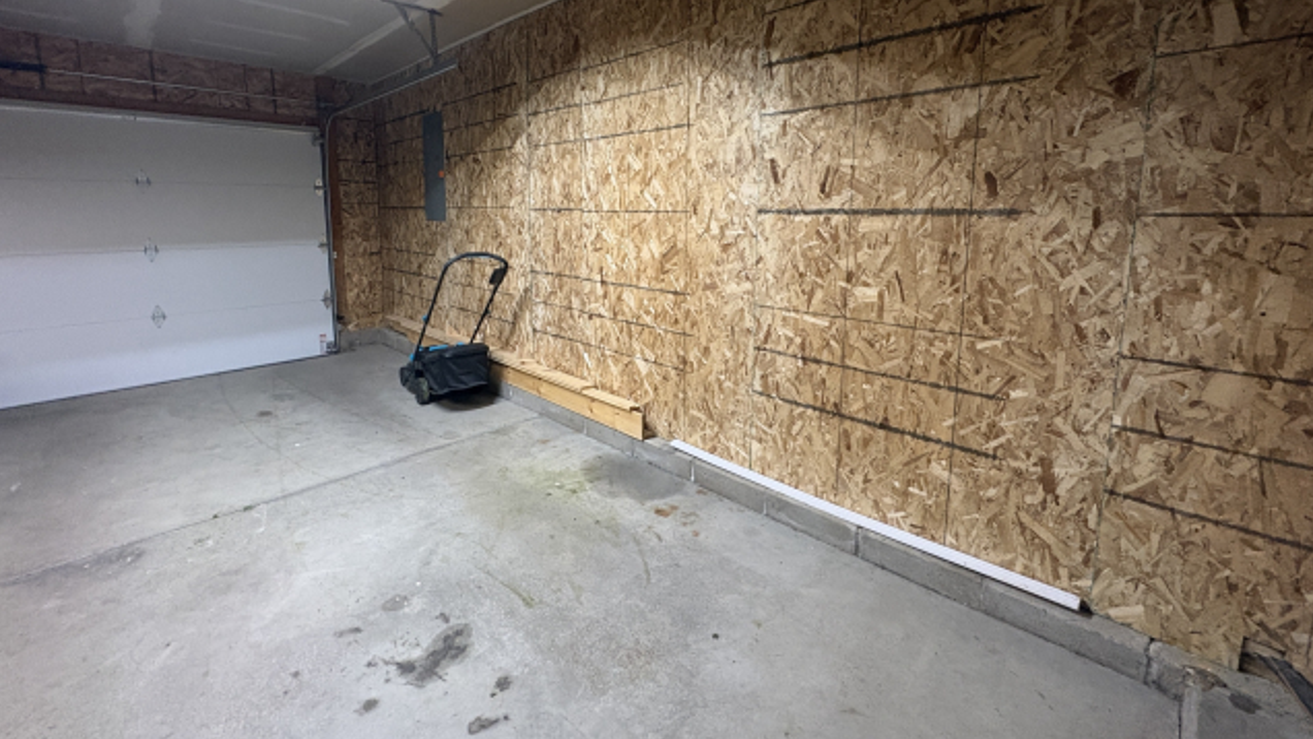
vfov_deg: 66.3
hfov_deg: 99.3
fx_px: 557
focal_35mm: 16
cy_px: 285
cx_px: 629
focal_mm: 2.22
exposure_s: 1/60
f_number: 2.2
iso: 500
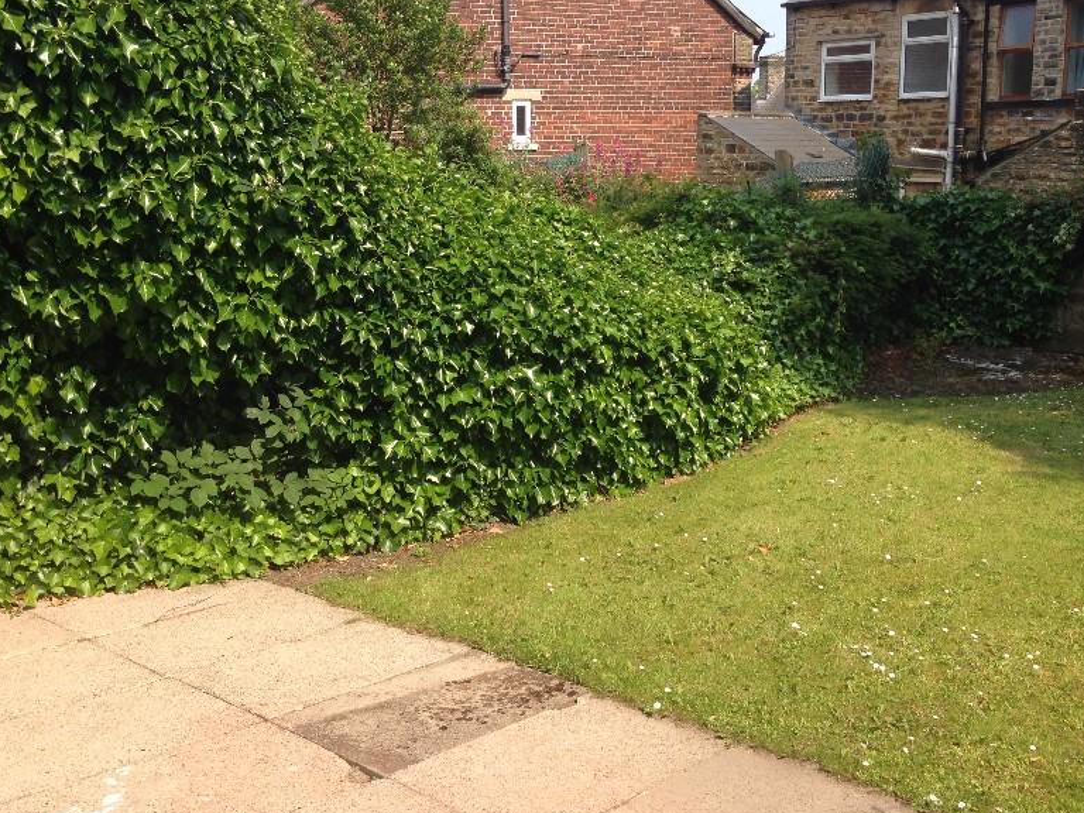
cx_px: 552
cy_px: 359
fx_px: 1378
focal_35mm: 44
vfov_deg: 32.8
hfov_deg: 42.9
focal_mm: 4.13
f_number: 2.4
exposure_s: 1/786
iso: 50
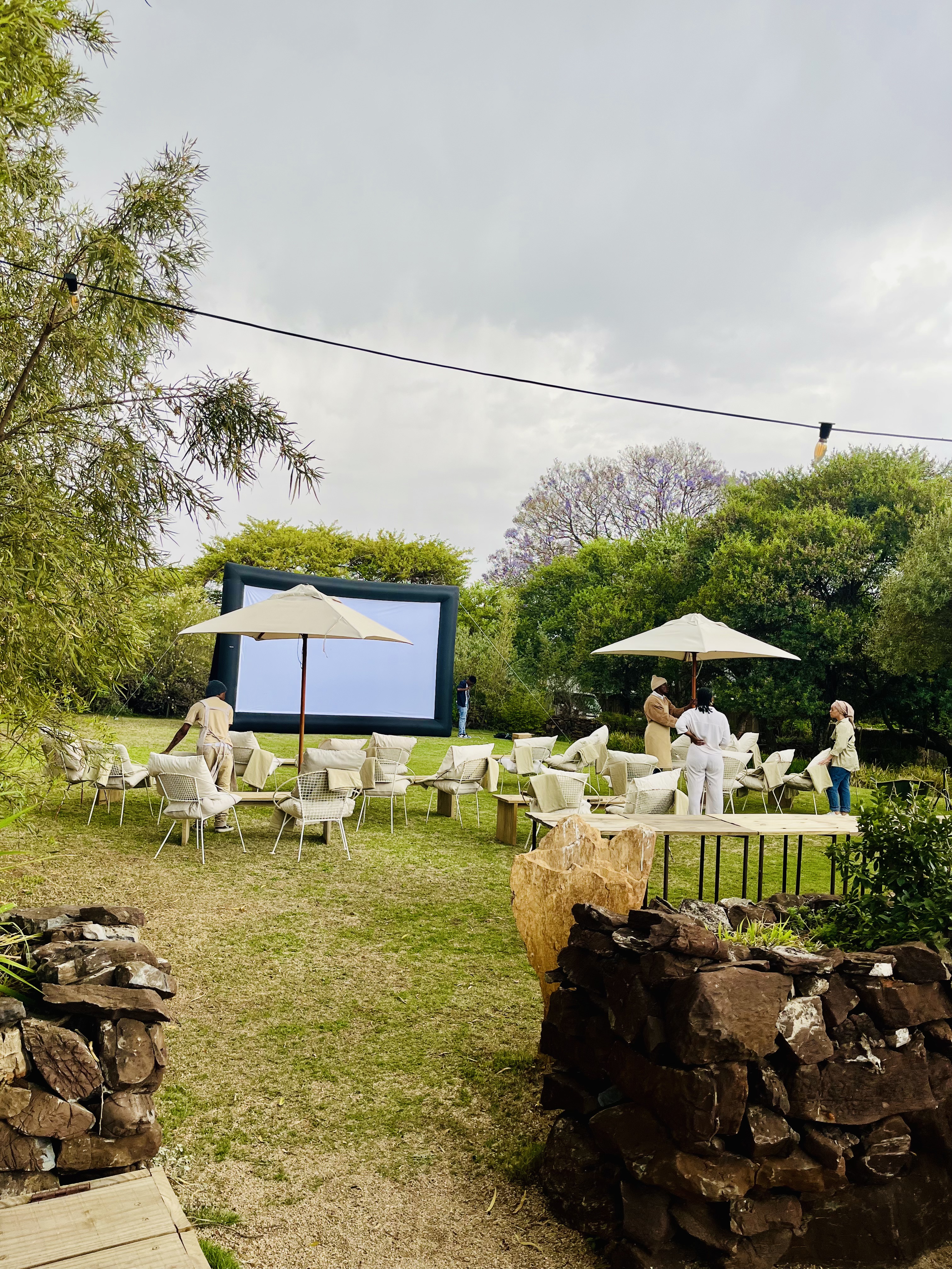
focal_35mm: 26
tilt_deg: +1.6
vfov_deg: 67.3
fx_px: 953
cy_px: 634
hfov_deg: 53.1
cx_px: 476
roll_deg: -1.2
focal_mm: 5.1
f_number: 1.6
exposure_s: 1/232
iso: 40
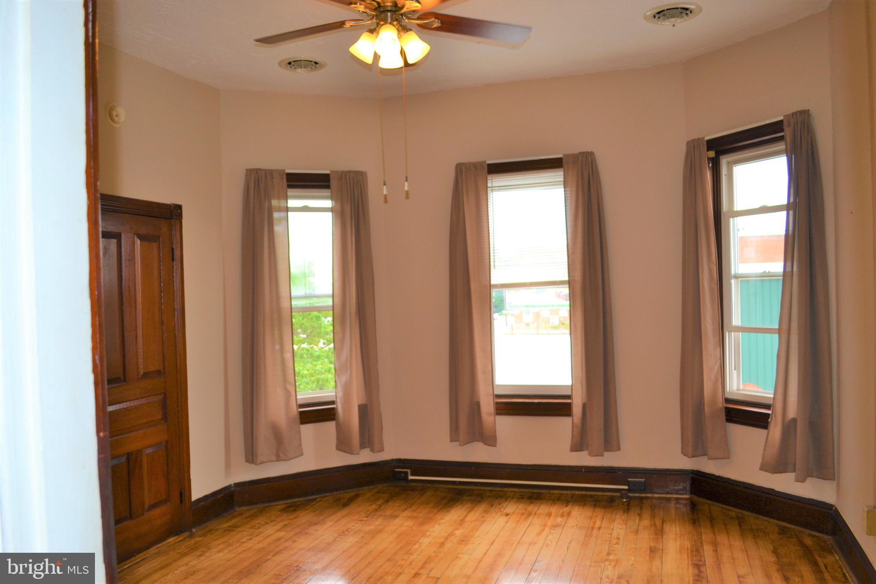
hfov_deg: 67.4
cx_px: 438
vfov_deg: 47.9
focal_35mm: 27
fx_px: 657
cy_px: 292
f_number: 4
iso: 250
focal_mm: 18
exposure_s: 1/125
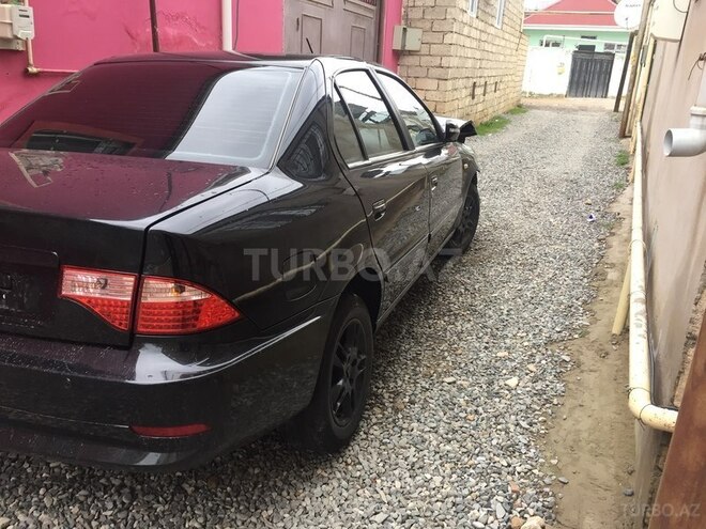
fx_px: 591
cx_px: 353
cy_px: 264
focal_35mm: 29
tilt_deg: -20.5
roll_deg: -2.3
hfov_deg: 61.7
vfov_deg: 48.2
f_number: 2.2
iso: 32
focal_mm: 4.15
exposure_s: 1/33
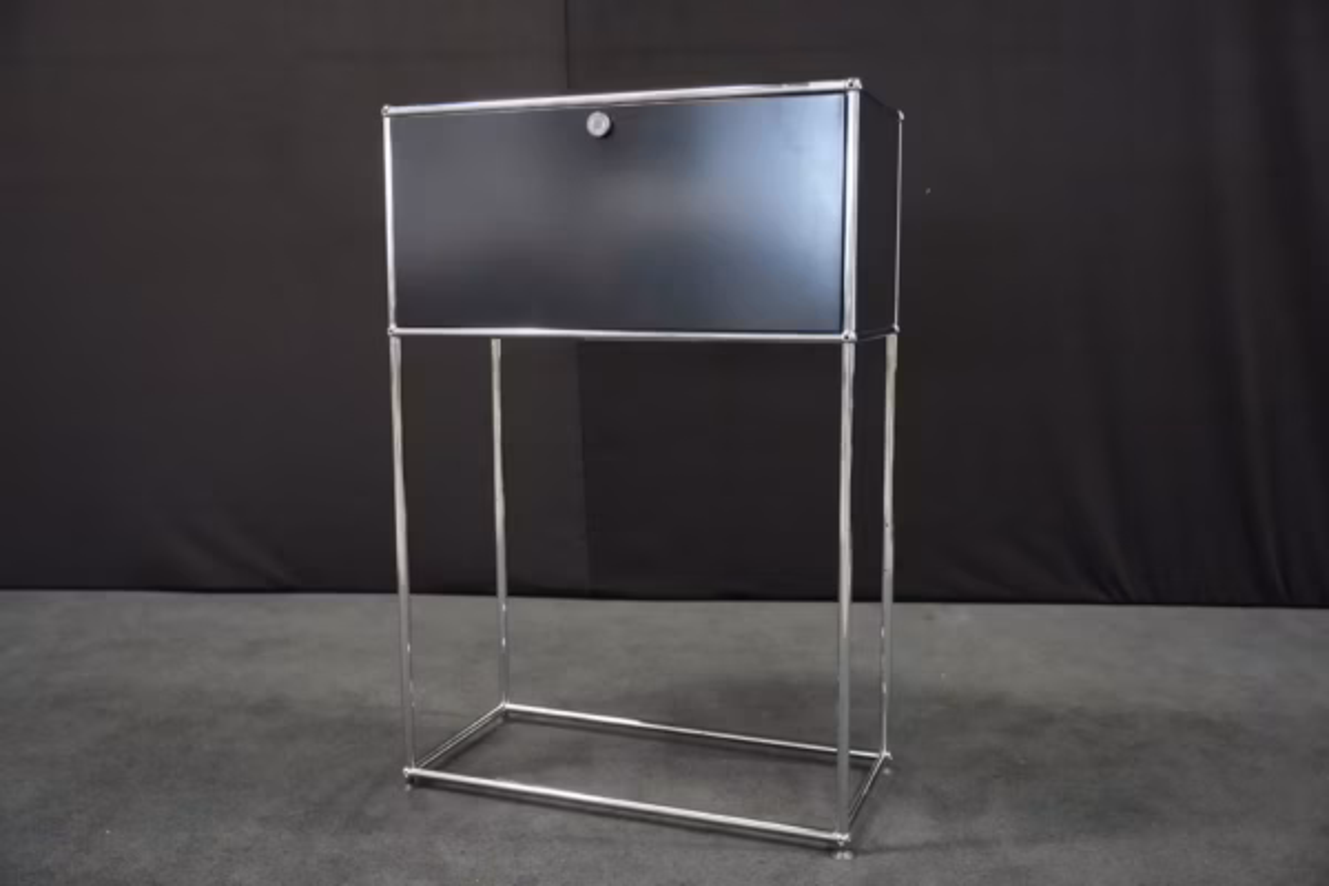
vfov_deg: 38.9
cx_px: 664
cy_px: 443
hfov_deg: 55.8
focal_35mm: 34
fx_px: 1255
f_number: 4
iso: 12800
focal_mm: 34
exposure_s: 1/80
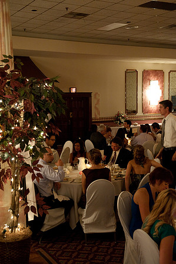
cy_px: 132
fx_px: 353
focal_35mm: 48
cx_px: 88
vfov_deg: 41.2
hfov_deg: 28.0
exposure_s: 1/40
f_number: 4
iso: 3200
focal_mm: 48
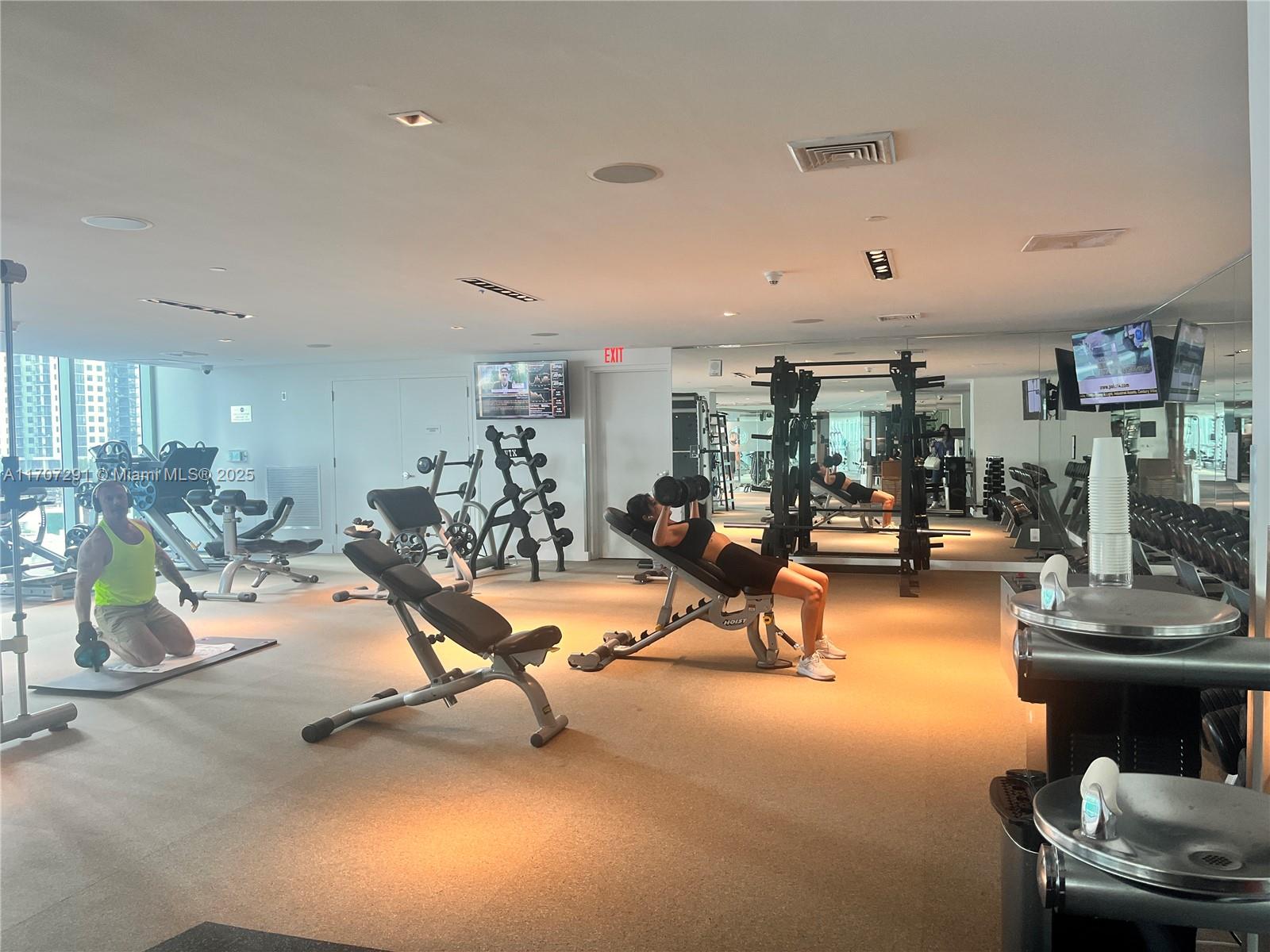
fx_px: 954
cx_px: 635
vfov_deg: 53.1
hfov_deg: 67.3
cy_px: 476
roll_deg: +0.5
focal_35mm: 26
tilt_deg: -2.9
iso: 125
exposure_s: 1/120
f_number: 1.6
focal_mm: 5.1
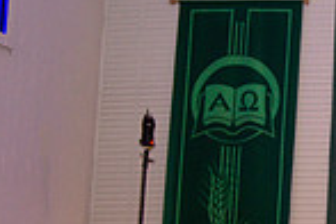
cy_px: 231
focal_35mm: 142
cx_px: 597
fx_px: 1325
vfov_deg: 9.6
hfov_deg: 13.1
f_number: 4.5
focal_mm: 36
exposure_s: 1/60
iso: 1250
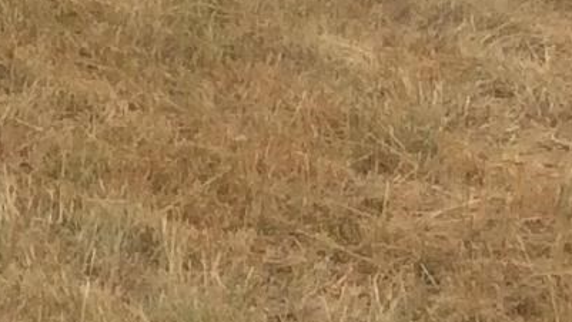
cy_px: -796
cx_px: -611
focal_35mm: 225
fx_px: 3414
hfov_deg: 9.0
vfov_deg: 5.0
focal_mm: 3.3
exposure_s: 1/443
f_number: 2.4
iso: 32
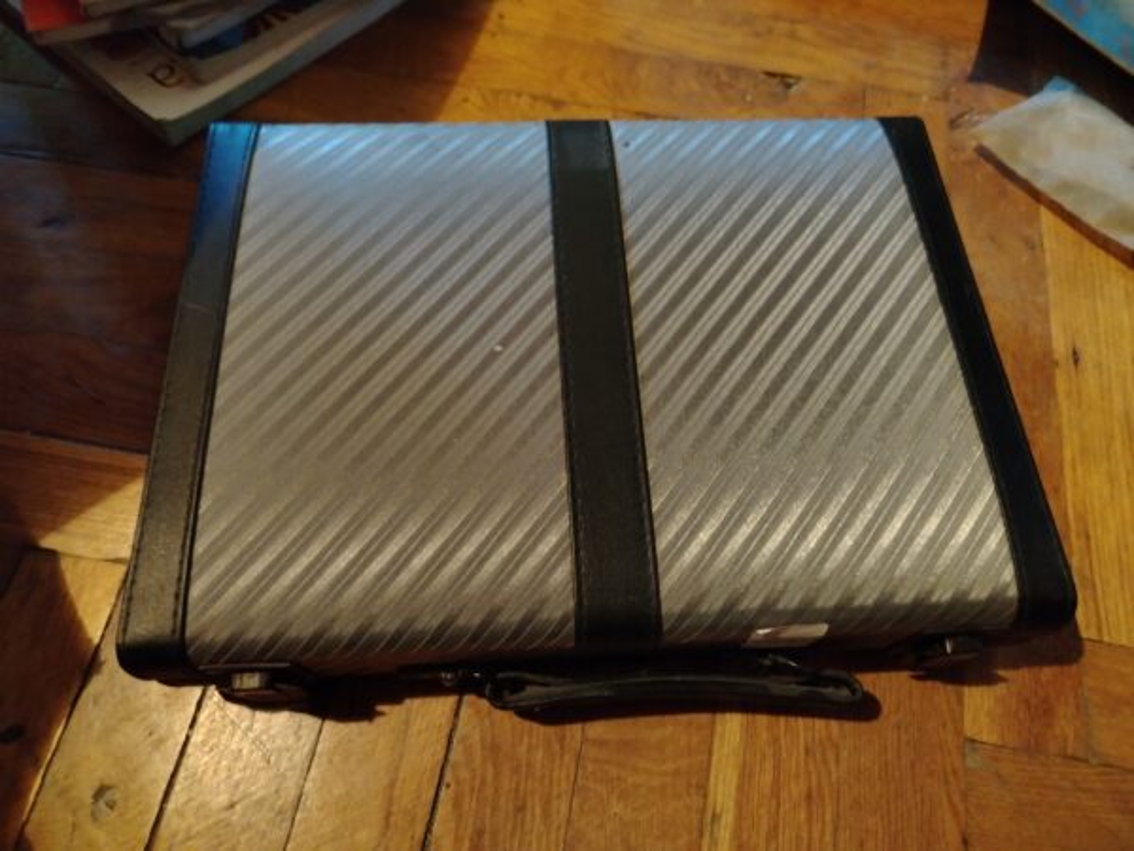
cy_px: 426
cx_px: 567
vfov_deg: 56.8
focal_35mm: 24
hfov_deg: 71.6
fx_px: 786
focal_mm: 5.25
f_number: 1.75
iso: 5378
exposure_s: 1/25
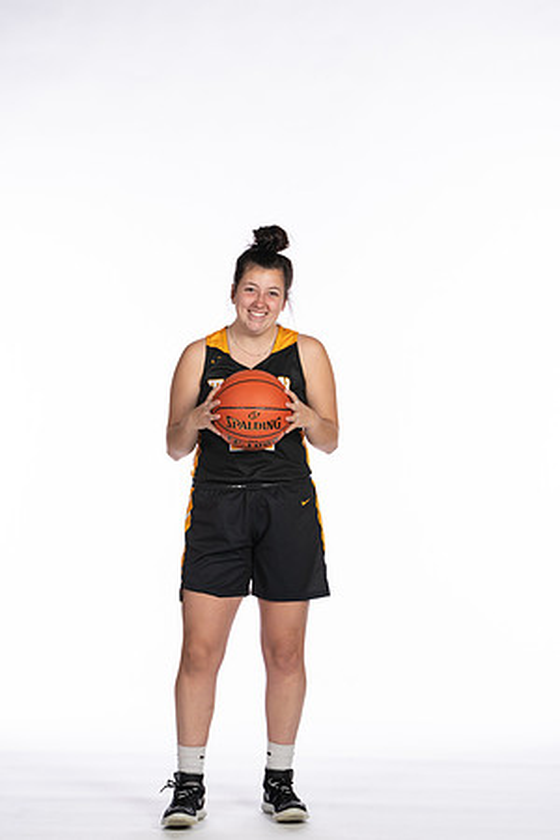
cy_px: 420
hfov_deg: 13.0
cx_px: 280
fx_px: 2450
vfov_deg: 19.5
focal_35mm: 105
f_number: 5.6
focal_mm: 70
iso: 100
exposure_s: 1/100
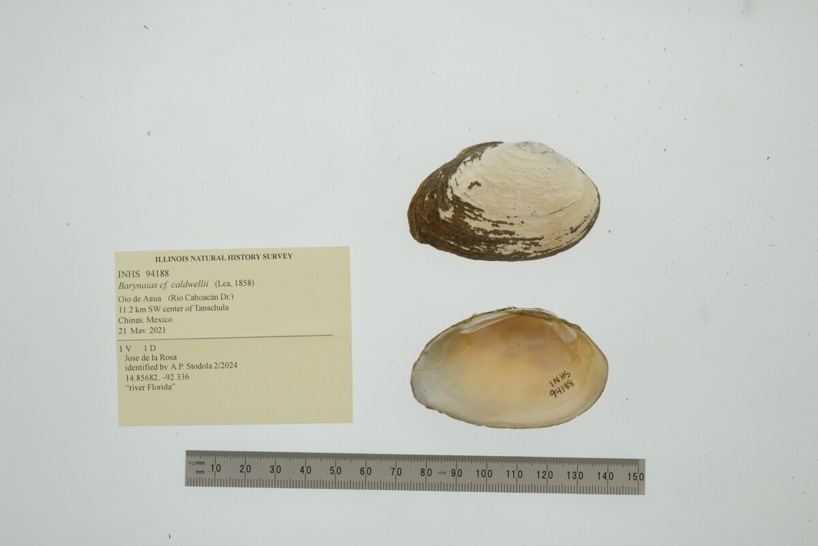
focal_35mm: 60
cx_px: 409
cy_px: 273
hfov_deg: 33.4
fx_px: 1364
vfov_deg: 22.6
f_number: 32
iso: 100
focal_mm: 60
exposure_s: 1/13
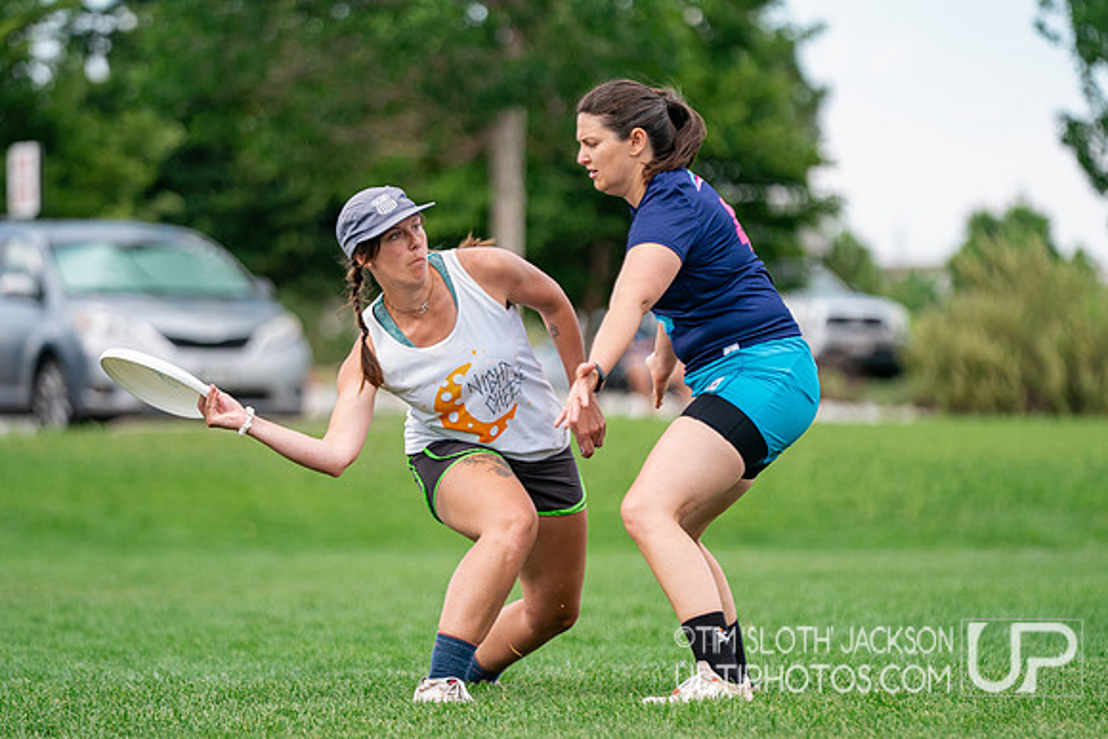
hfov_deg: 9.0
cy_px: 395
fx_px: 7022
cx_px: 535
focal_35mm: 228
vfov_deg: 6.0
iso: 640
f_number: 2.8
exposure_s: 1/3200
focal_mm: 182
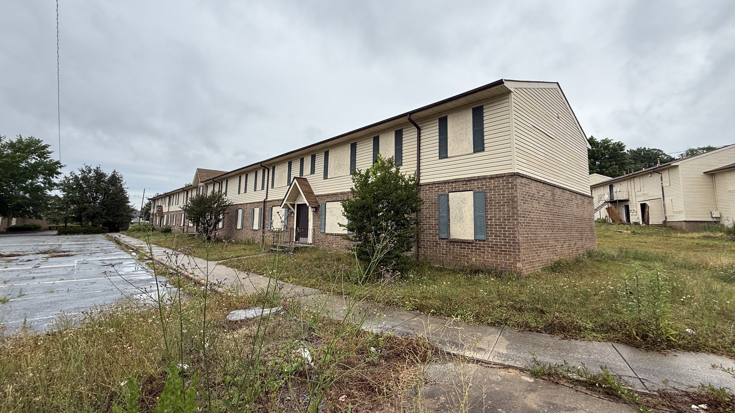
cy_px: 185
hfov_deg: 99.4
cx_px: 376
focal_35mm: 16
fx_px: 312
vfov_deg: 66.9
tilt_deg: +9.4
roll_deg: +0.7
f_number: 2.2
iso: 50
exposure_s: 1/672
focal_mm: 2.22
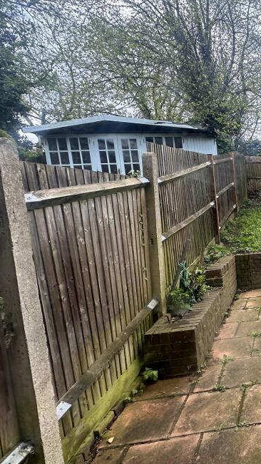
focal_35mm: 24
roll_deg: +2.1
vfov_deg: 76.3
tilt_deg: -5.9
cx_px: 334
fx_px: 295
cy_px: 232
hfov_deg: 34.6
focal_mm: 2.22
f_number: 2.2
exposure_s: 1/239
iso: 40
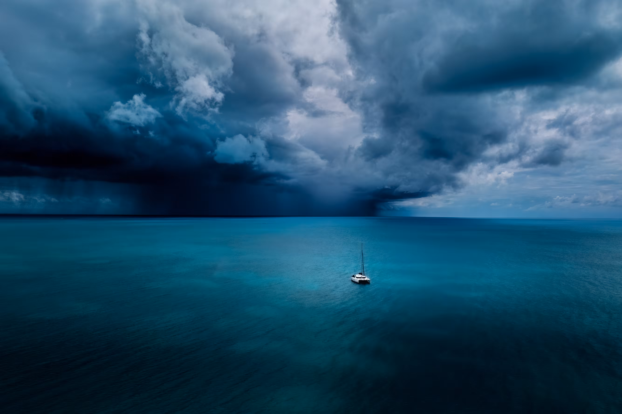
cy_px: 207
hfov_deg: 65.5
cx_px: 311
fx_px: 484
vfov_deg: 46.4
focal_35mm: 28
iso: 100
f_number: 5.6
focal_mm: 10.26
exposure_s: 1/400
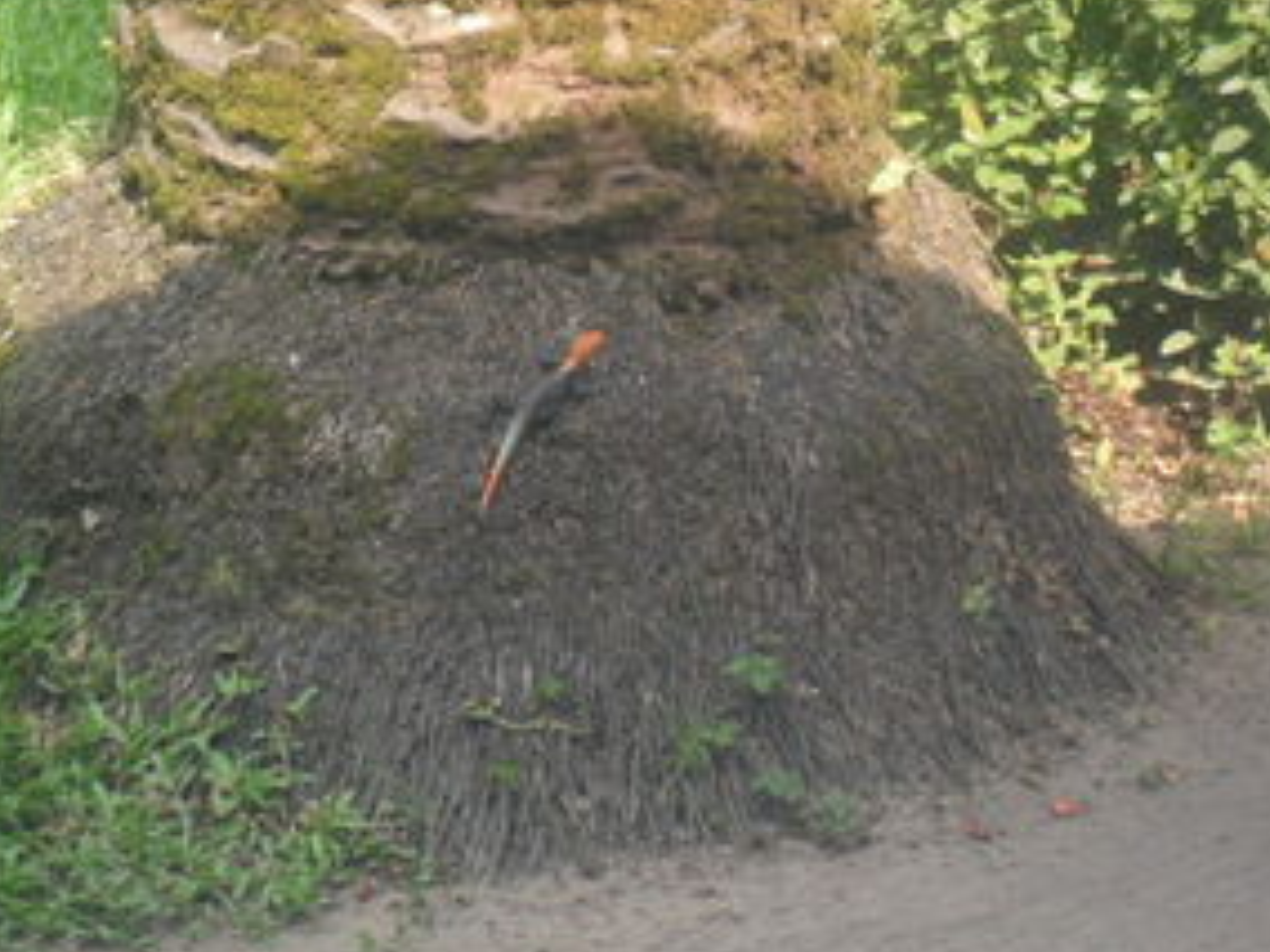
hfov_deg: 13.0
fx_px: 5577
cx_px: 555
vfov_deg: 9.8
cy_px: 501
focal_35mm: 152
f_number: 5
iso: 200
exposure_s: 1/60
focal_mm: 19.6
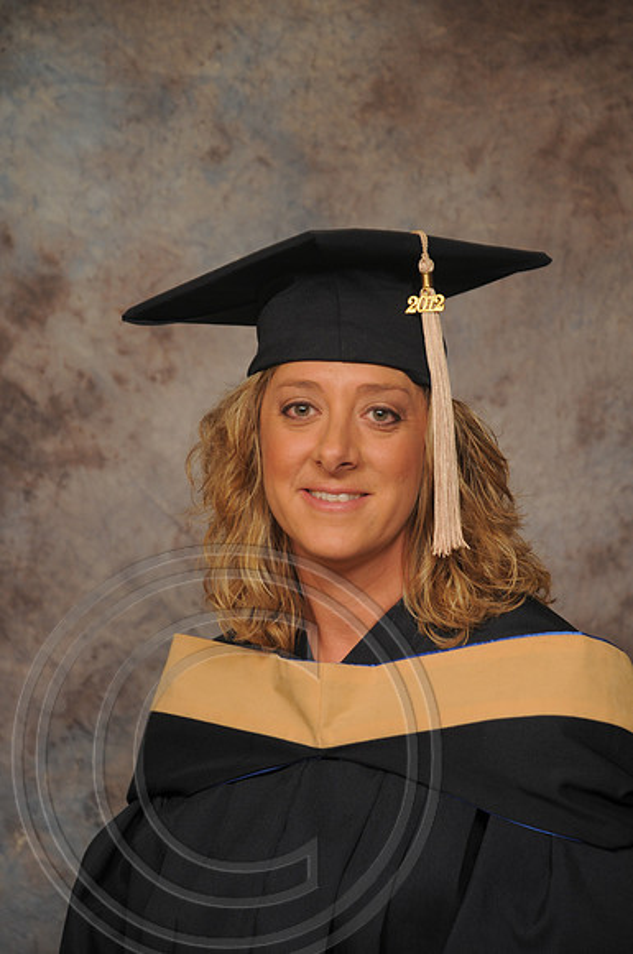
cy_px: 477
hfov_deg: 9.6
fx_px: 3769
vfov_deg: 14.4
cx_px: 316
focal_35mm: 142
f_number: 5.6
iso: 200
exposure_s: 1/60
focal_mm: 95
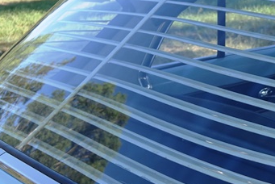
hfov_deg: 19.1
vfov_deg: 14.7
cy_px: 115
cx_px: 418
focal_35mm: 93
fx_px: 711
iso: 125
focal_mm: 10.7
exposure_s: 1/320
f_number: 4
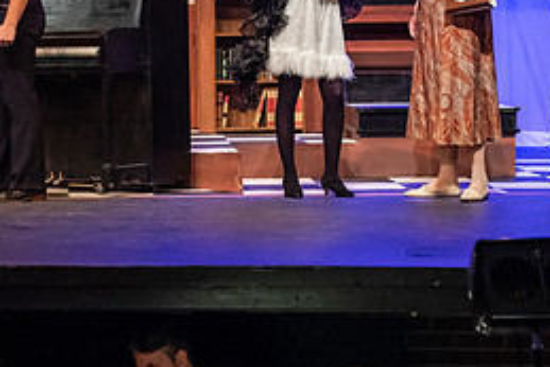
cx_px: 259
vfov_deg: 11.0
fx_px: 1880
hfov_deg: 16.6
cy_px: -29
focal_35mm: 123
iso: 3200
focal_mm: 55
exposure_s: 1/200
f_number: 3.2
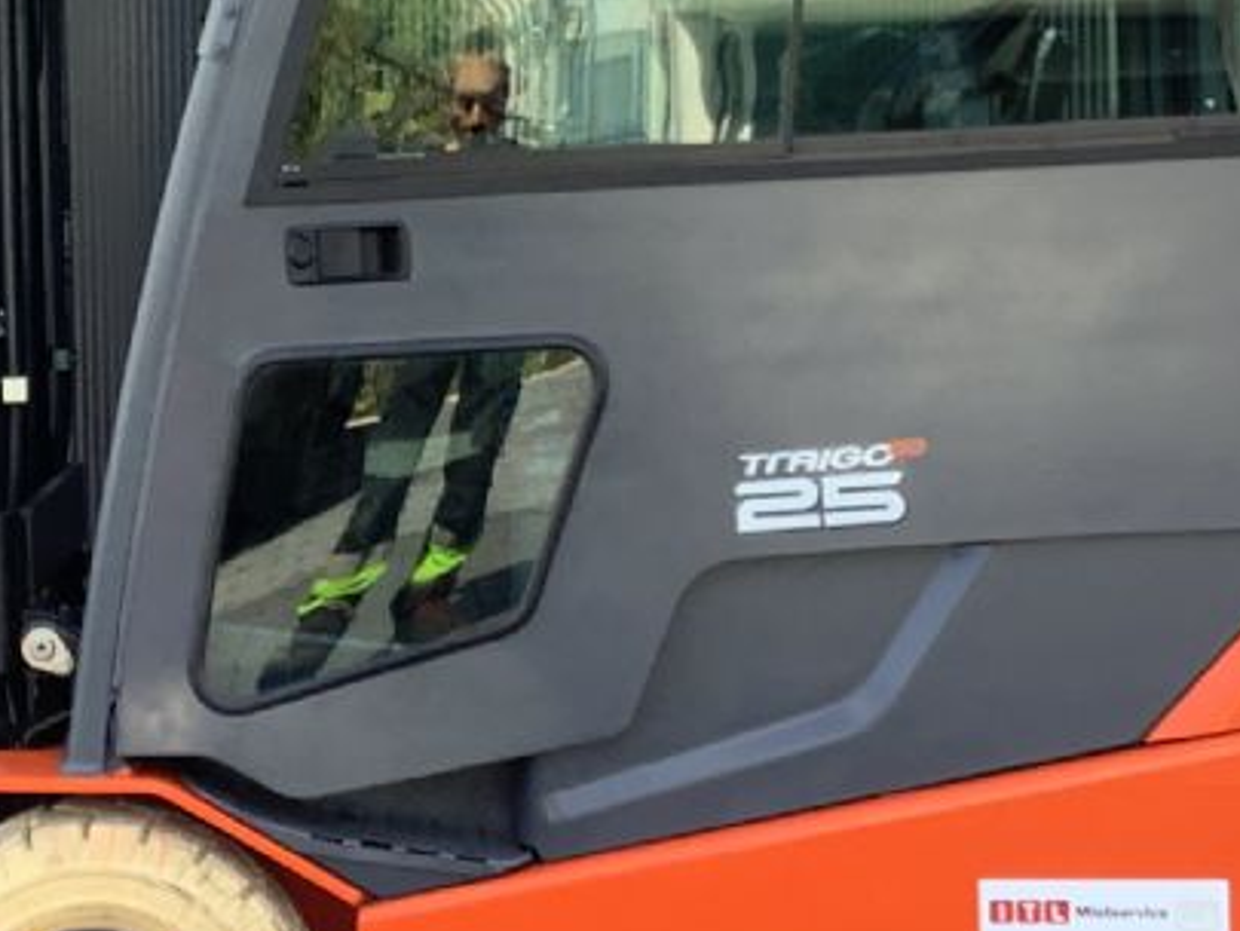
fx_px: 3512
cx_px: 181
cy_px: 242
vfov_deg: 15.0
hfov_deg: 19.7
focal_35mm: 98
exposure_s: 1/120
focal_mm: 3.3
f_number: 2.4
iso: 25
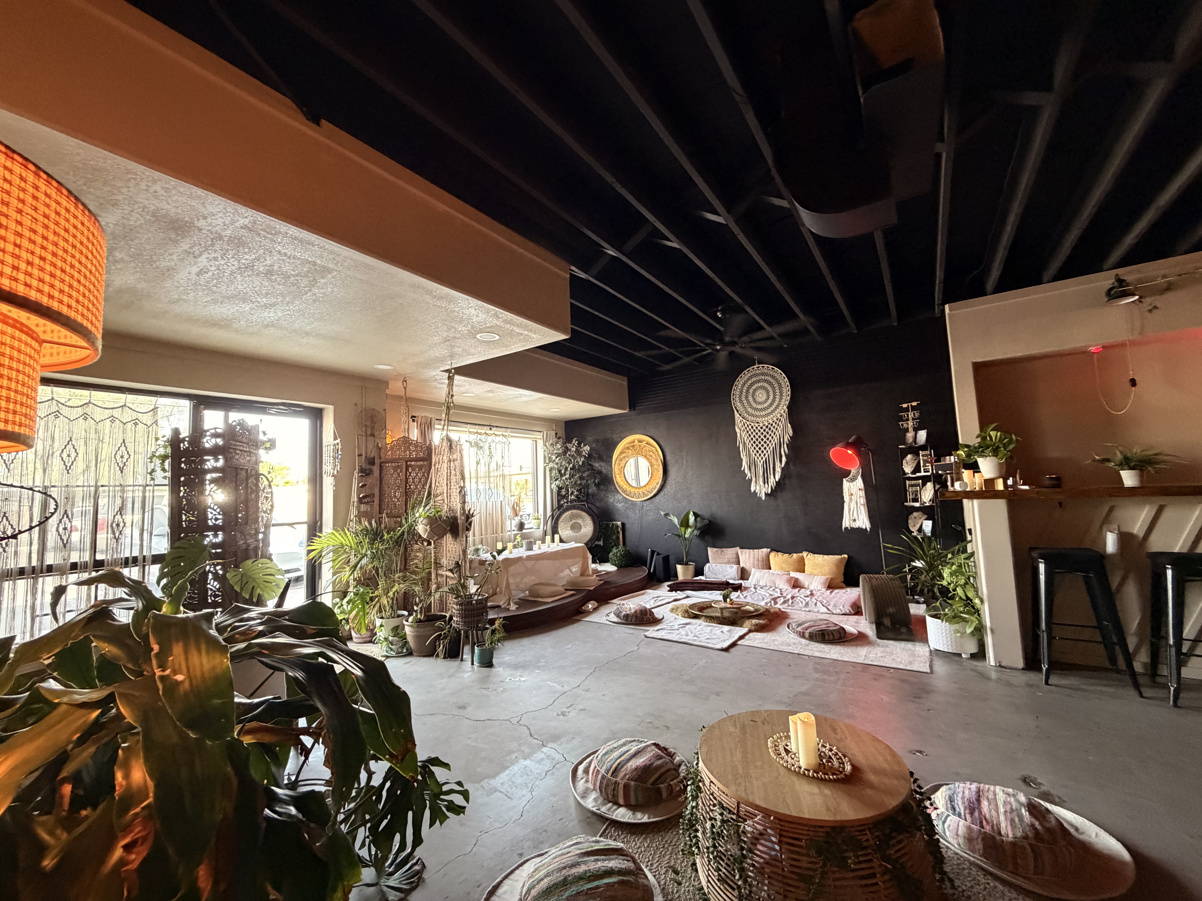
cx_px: 601
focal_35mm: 14
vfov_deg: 85.7
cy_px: 450
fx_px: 486
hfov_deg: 102.1
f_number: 2.2
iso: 500
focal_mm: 2.22
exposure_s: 1/60
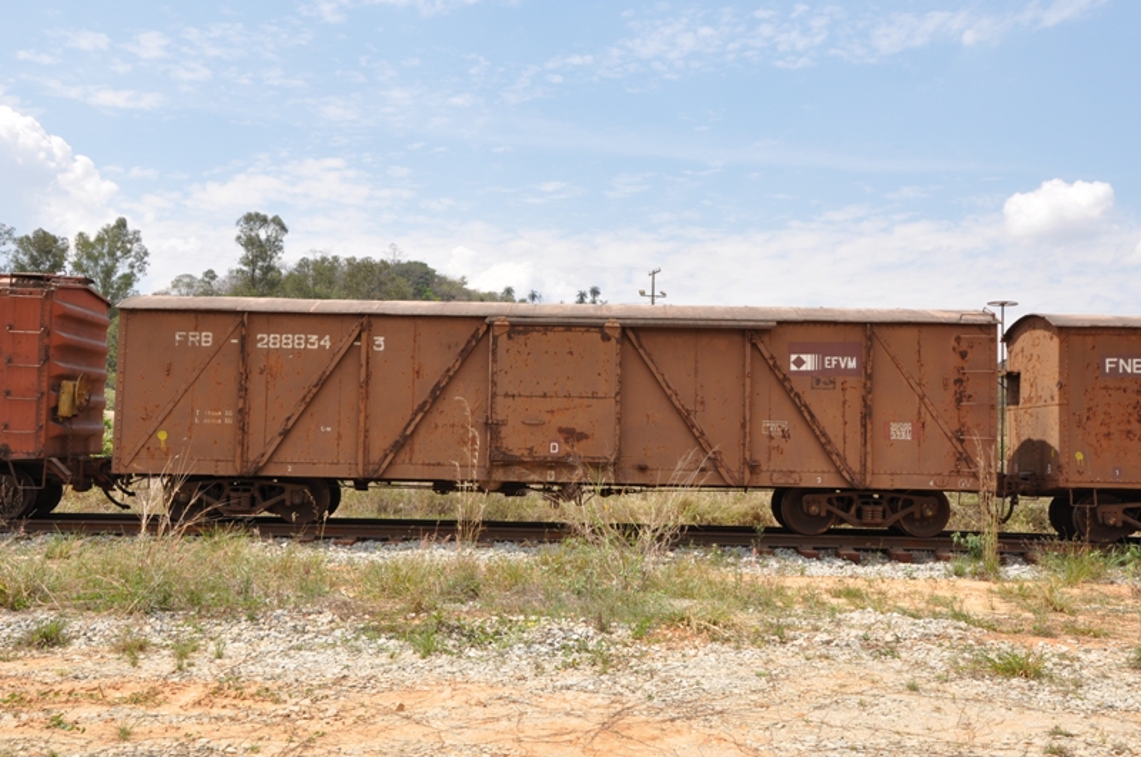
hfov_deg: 51.3
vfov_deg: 35.4
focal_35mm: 38
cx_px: 570
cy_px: 378
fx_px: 1187
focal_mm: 25
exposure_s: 1/200
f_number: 11
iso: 200
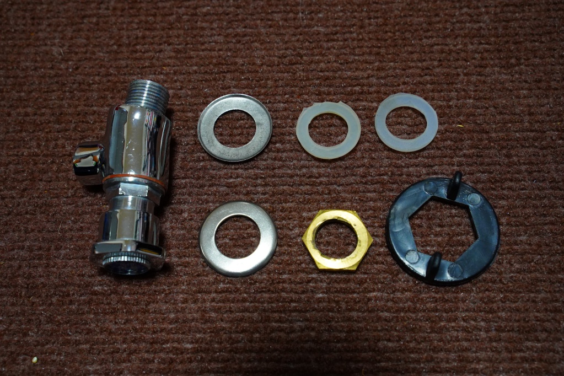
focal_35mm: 44
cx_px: 282
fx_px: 689
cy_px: 188
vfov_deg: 30.5
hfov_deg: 44.5
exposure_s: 1/100
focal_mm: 44
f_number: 8
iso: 6400
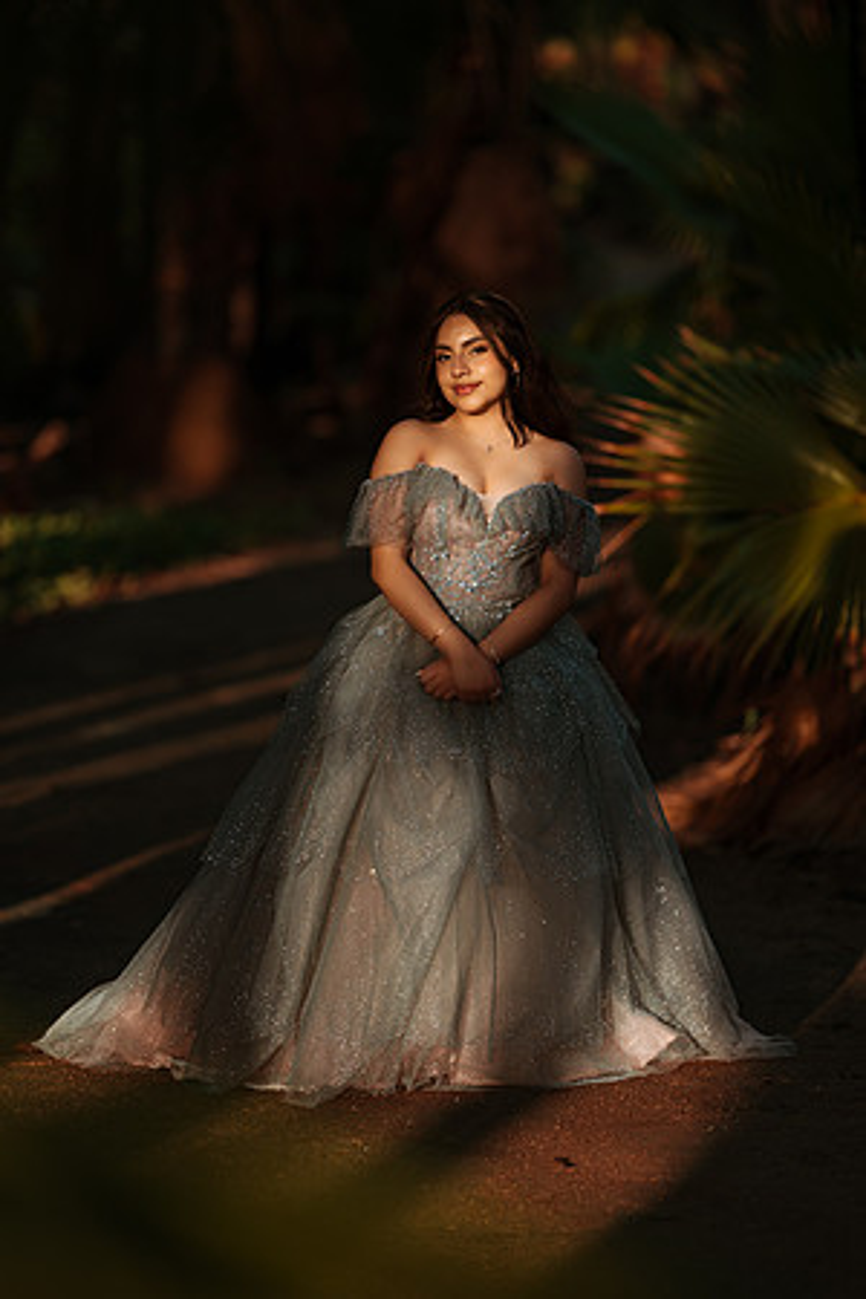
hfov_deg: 10.2
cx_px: 433
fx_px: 4871
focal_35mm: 135
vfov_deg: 15.2
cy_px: 650
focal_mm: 135
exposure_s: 1/3200
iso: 100
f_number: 1.8
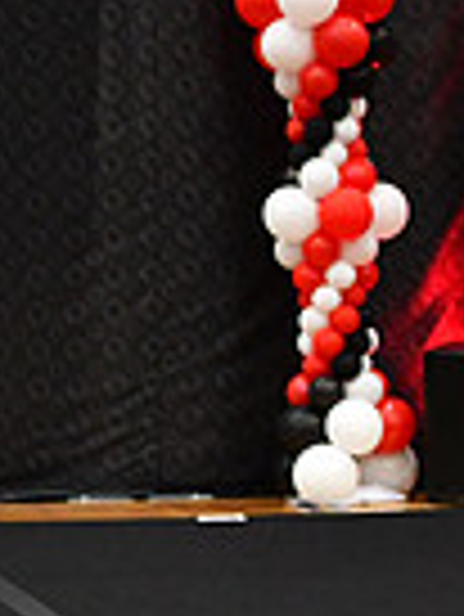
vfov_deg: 4.3
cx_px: -824
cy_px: 92
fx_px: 8137
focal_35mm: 456
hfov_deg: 3.2
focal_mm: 75
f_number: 3.5
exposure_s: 1/500
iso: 4000
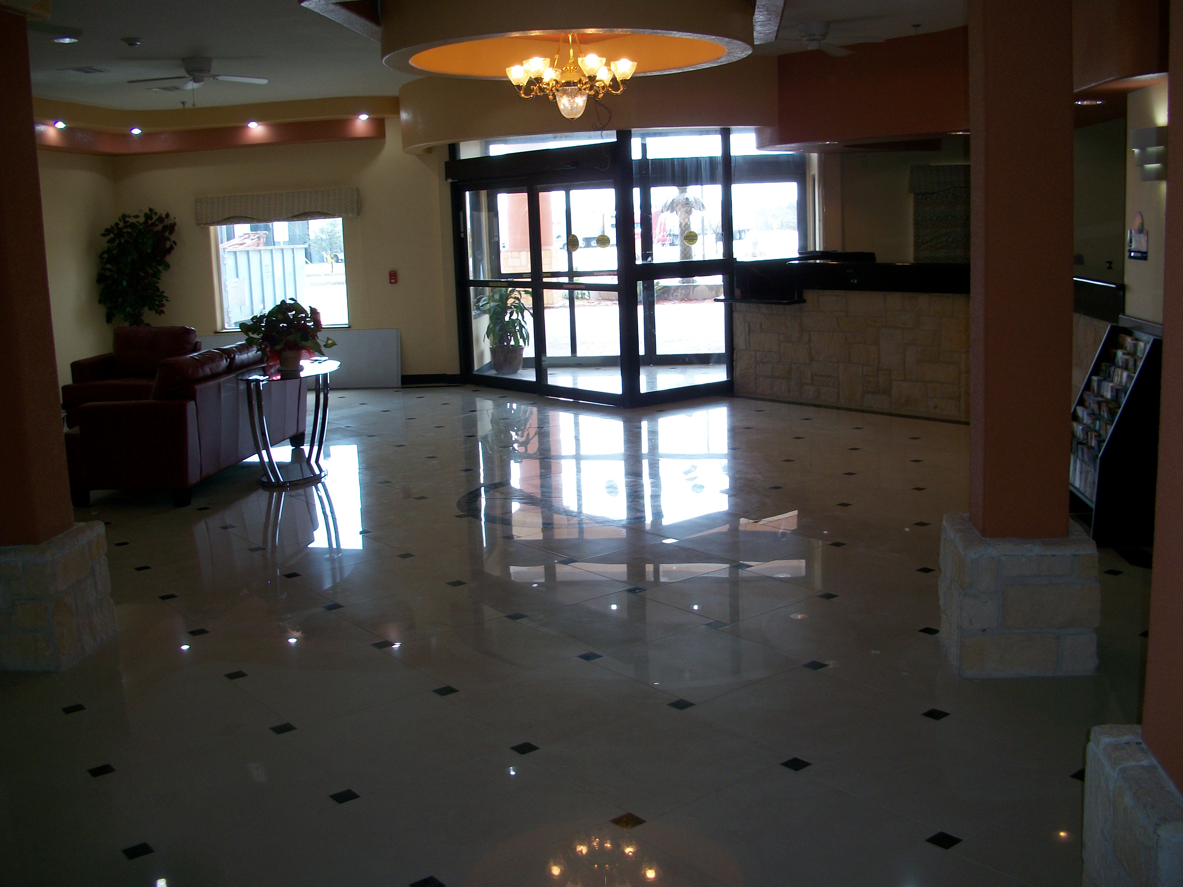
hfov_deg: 52.6
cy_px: 444
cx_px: 592
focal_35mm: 35
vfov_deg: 40.7
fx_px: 1196
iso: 80
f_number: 3.1
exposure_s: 1/80
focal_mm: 6.3
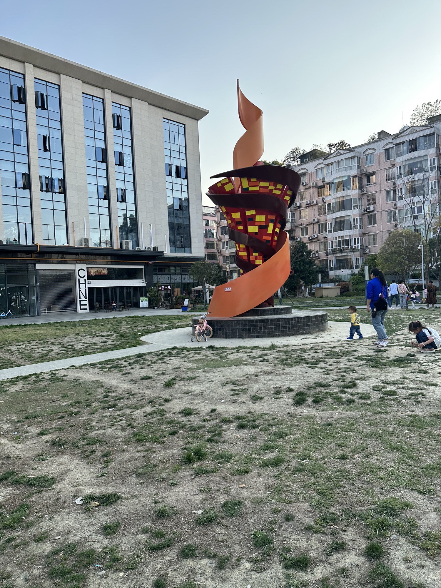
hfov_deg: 56.8
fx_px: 408
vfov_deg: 71.6
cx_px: 220
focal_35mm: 24
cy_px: 294
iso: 80
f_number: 1.78
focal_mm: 6.86
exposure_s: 1/1050
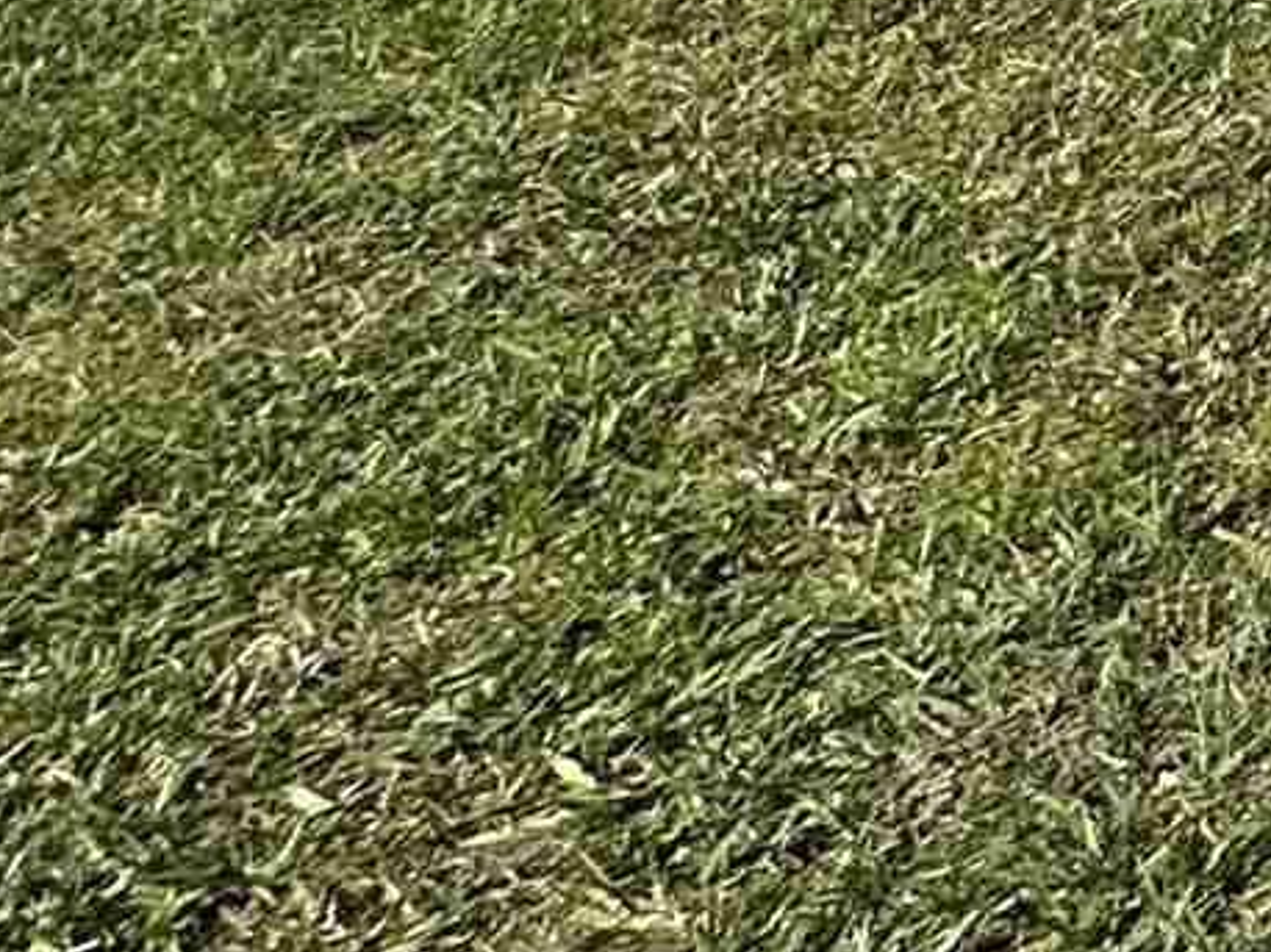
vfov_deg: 11.9
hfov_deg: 11.4
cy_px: -1510
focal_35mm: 94
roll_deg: +0.7
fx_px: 3450
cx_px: 3849
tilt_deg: -4.5
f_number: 2.2
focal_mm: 2.22
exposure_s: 1/3610
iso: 50
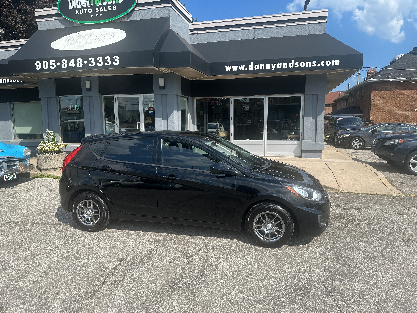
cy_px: 156
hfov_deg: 71.6
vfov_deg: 56.8
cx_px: 208
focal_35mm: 24
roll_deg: -1.5
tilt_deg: -5.0
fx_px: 289
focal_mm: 6.86
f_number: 1.78
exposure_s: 1/3597
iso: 80
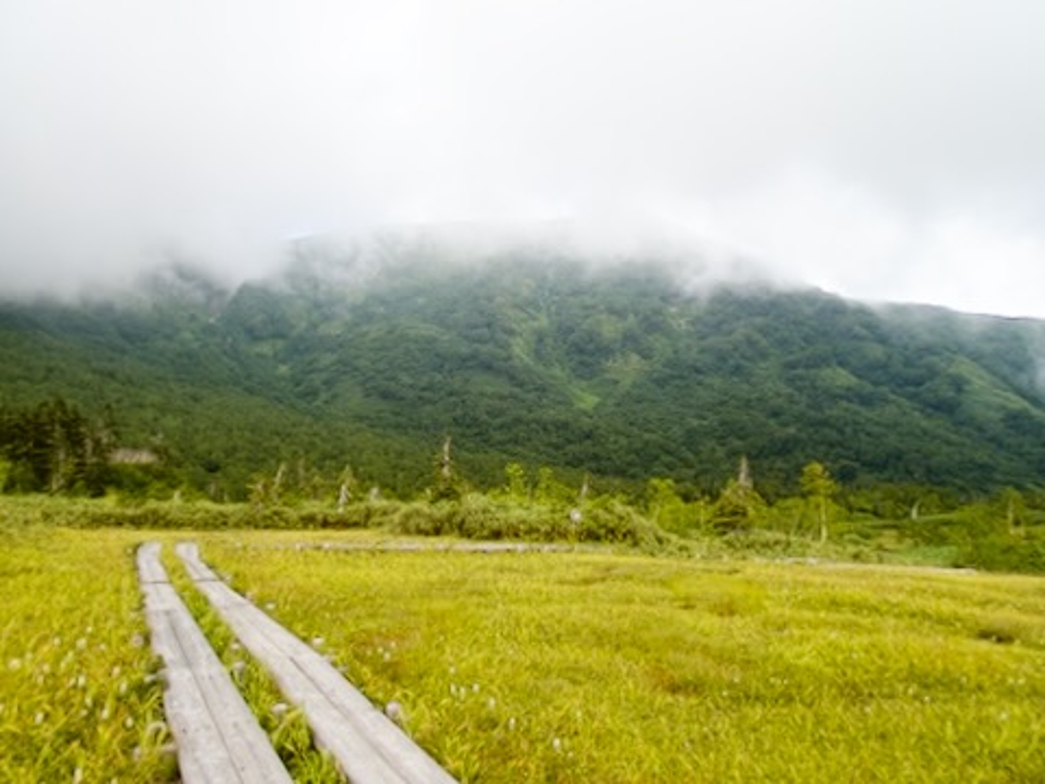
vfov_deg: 54.9
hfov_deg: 69.4
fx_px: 755
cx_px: 522
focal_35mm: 25
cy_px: 392
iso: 100
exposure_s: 1/400
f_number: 2.8
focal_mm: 4.5
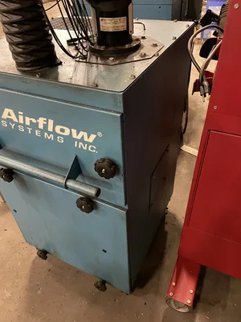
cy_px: 161
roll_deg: +4.6
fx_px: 241
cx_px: 120
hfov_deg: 53.1
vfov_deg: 67.3
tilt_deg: -39.9
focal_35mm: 26
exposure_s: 1/30
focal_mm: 4.2
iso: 800
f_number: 1.6
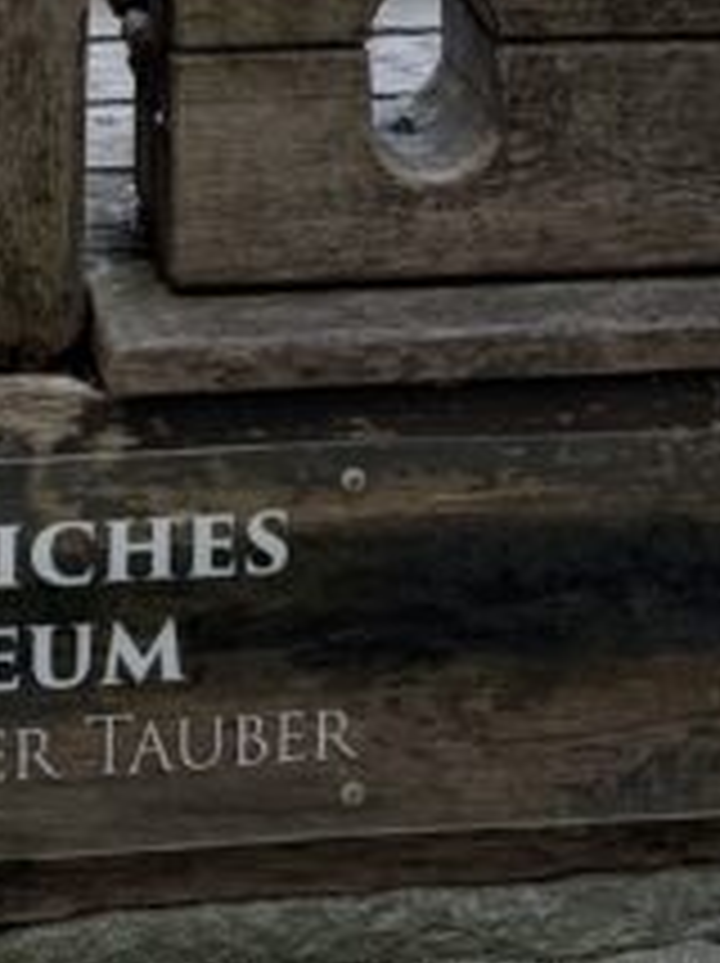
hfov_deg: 12.7
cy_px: -734
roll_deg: -1.4
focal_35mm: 115
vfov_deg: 15.0
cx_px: 40
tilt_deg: -6.0
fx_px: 3196
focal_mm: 6.76
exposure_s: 1/330
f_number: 1.78
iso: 80
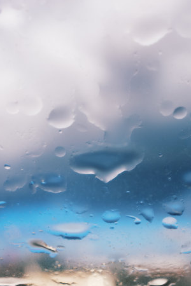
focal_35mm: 49
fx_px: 390
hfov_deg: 27.4
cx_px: 118
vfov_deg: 40.3
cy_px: 141
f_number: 7.1
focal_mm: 24
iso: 100
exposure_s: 1/400
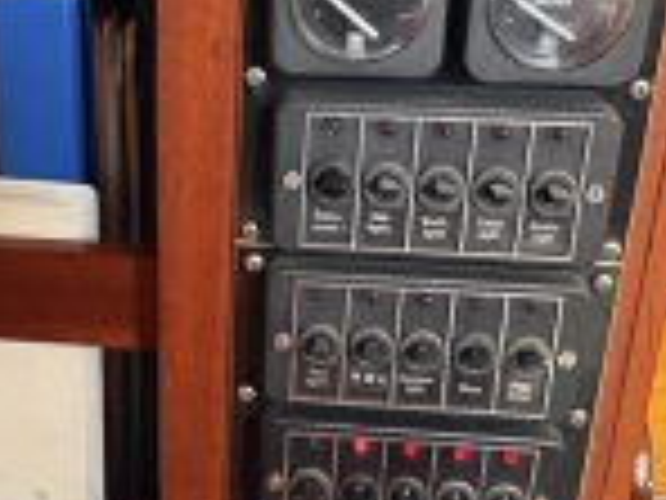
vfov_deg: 27.7
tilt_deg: -18.4
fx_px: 1000
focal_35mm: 52
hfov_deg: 36.1
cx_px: 176
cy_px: 128
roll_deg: -0.1
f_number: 2.2
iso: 1250
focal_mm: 2.22
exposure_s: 1/30
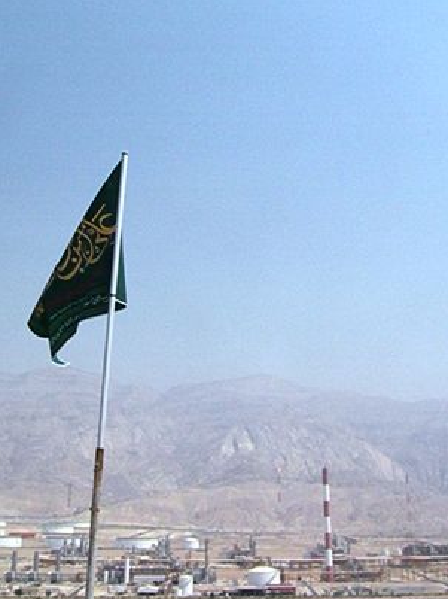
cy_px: 210
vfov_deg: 43.4
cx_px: 237
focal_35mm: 43
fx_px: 743
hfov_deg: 33.6
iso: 640
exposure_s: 1/4219
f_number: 5.6
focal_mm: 4.7
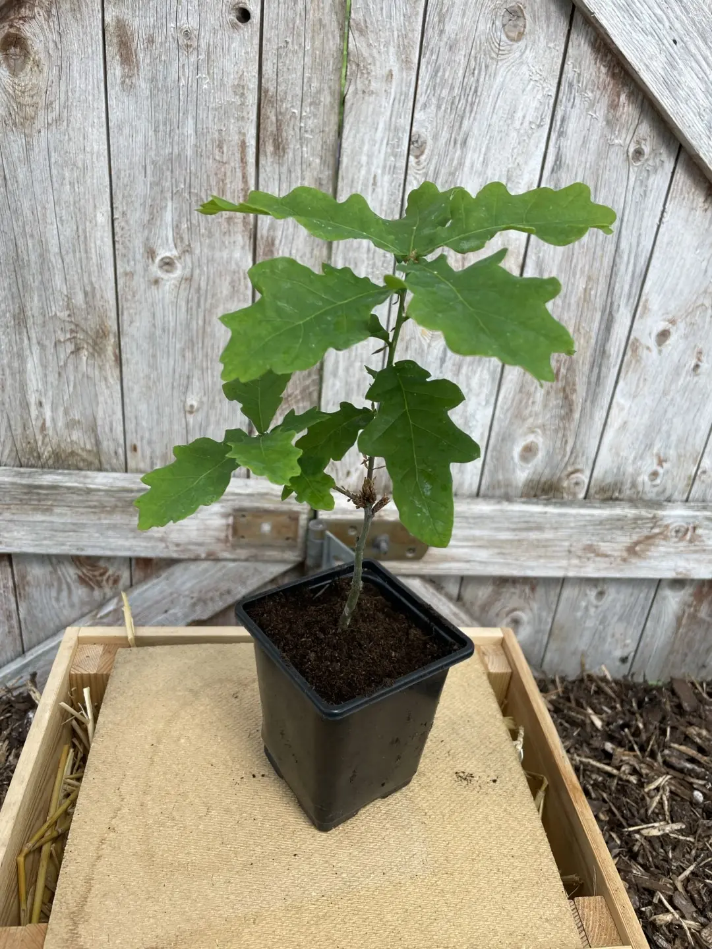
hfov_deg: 53.1
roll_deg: -6.4
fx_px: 713
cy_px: 474
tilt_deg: -25.4
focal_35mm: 26
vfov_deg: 67.3
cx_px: 356
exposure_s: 1/106
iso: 32
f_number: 1.6
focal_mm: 4.2
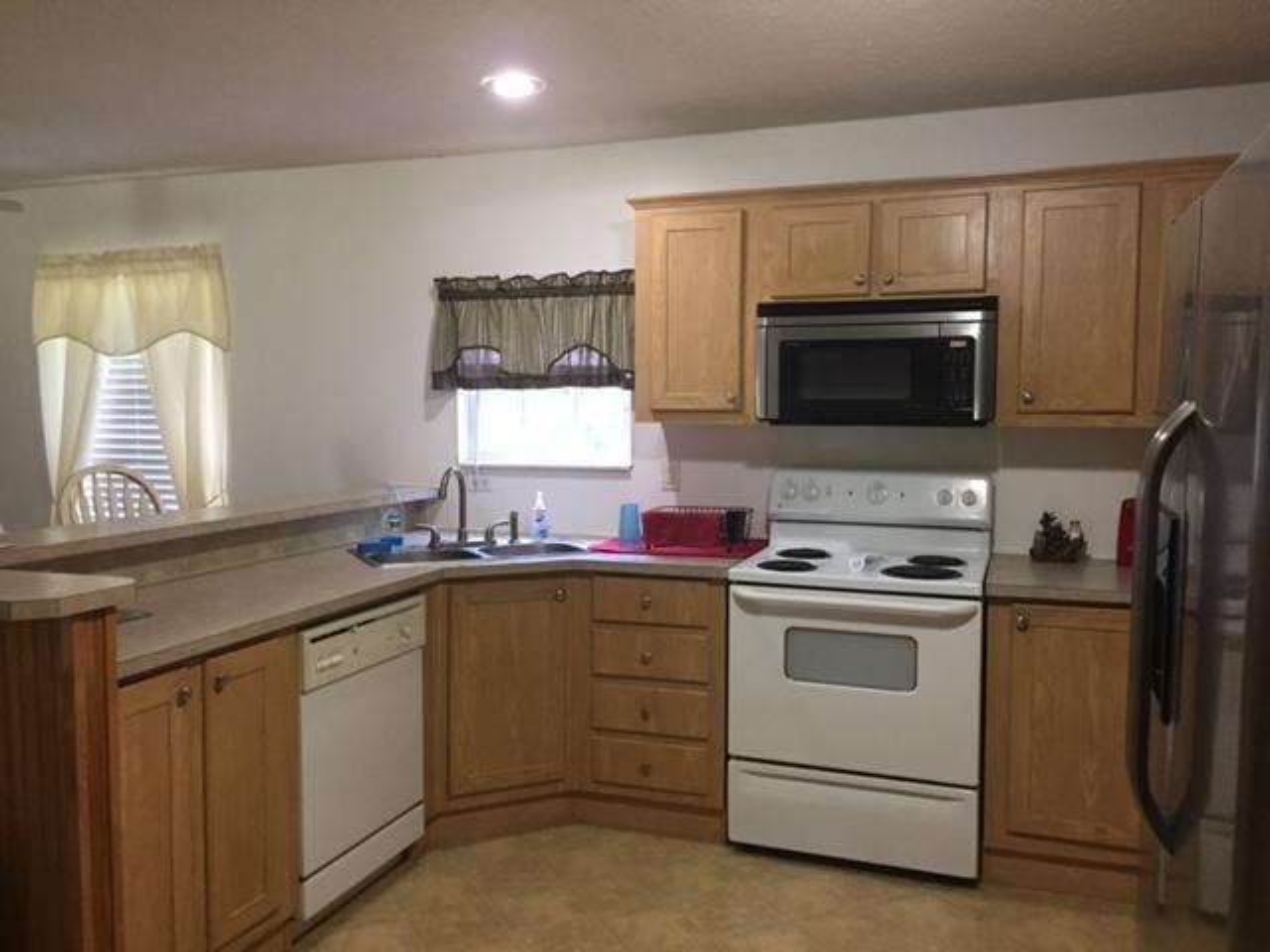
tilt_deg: -4.3
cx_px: 635
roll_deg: +1.6
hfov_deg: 61.7
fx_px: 1064
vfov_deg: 48.2
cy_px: 476
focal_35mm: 29
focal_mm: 4.15
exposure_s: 1/30
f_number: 2.2
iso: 200
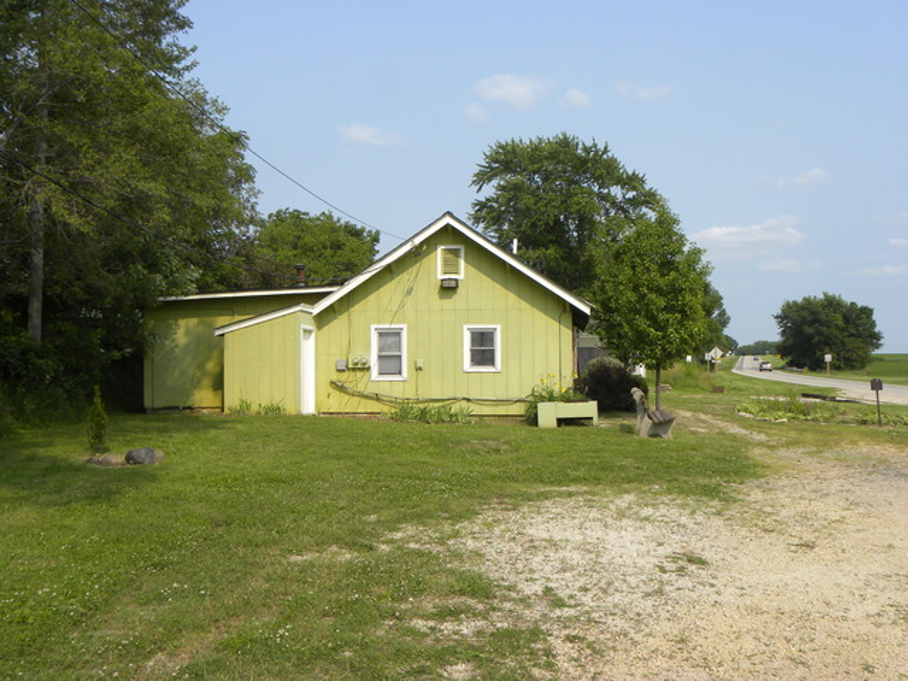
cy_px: 340
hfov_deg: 55.4
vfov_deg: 42.9
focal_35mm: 33
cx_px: 454
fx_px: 866
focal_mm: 5.9
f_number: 5
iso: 64
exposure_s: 1/301
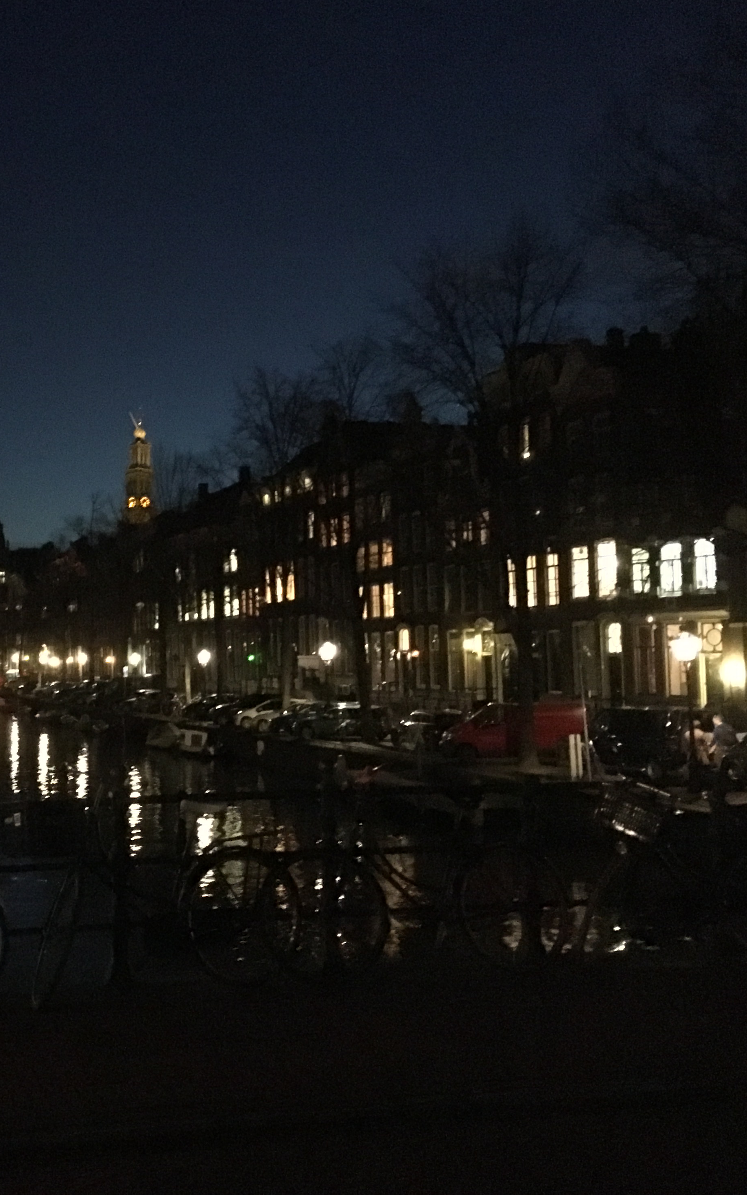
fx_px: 1368
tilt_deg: +3.3
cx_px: 88
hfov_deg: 29.4
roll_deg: -0.3
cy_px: 587
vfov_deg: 47.2
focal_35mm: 42
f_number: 2.2
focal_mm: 4.15
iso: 2000
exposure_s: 1/17
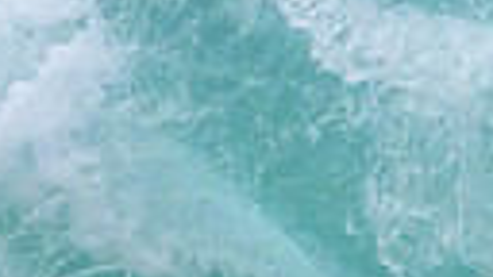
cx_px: 562
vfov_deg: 0.2
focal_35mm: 5207
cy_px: 282
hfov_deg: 0.4
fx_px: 68068
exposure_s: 1/2000
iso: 3600
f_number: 6.3
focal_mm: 800
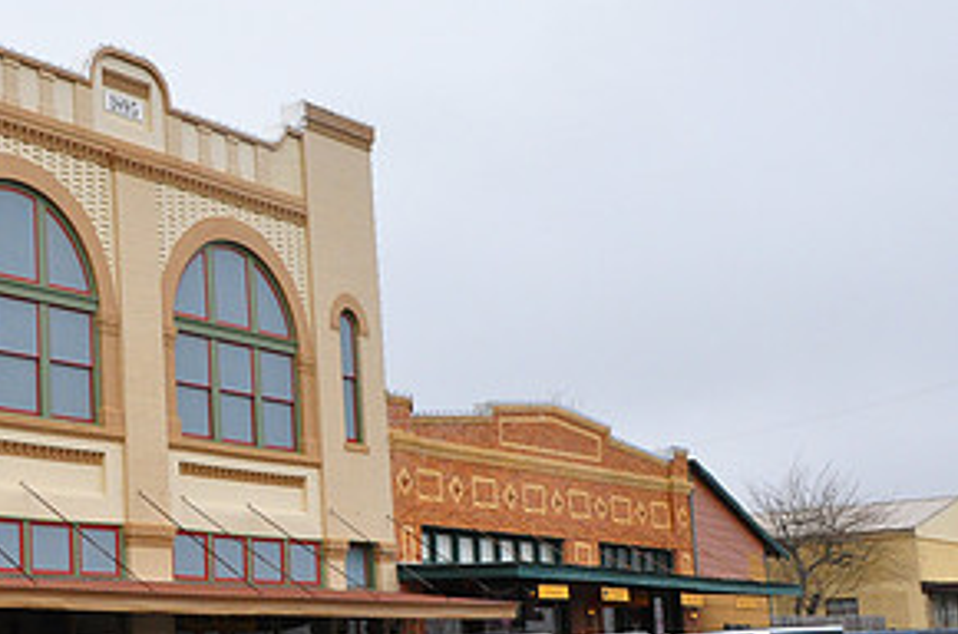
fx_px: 1673
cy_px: 381
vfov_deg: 21.4
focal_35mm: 63
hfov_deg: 29.8
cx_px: 3
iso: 800
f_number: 11
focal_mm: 21
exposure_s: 1/250
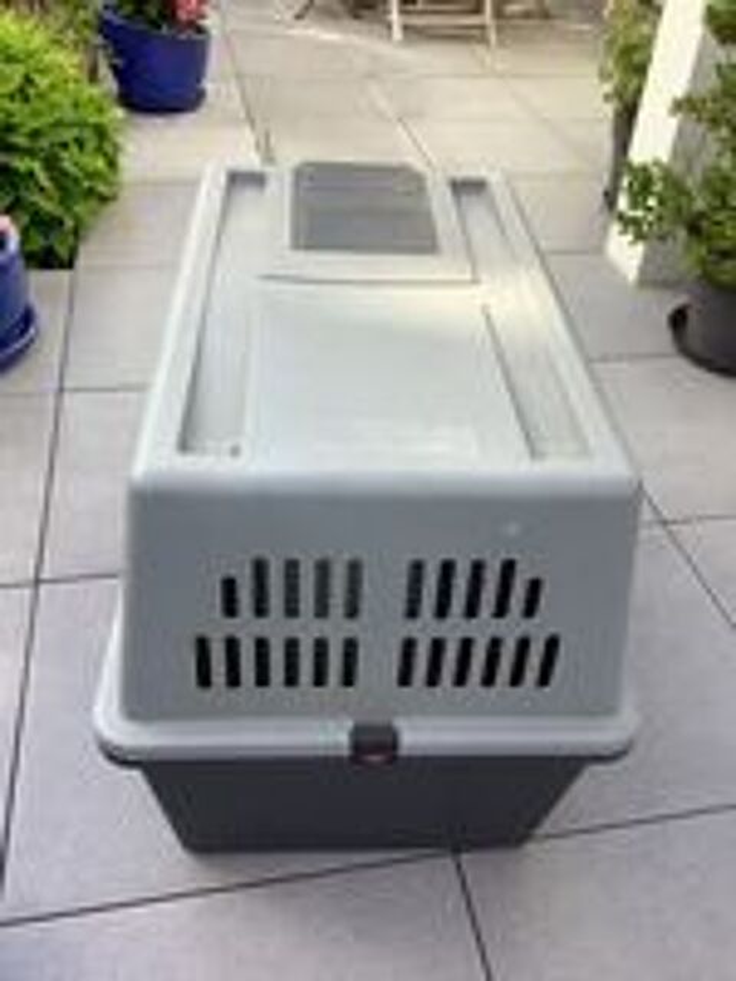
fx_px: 879
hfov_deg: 45.4
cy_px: 490
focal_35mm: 31
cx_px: 368
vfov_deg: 58.4
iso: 25
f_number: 2.4
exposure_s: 1/133
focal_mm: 3.3
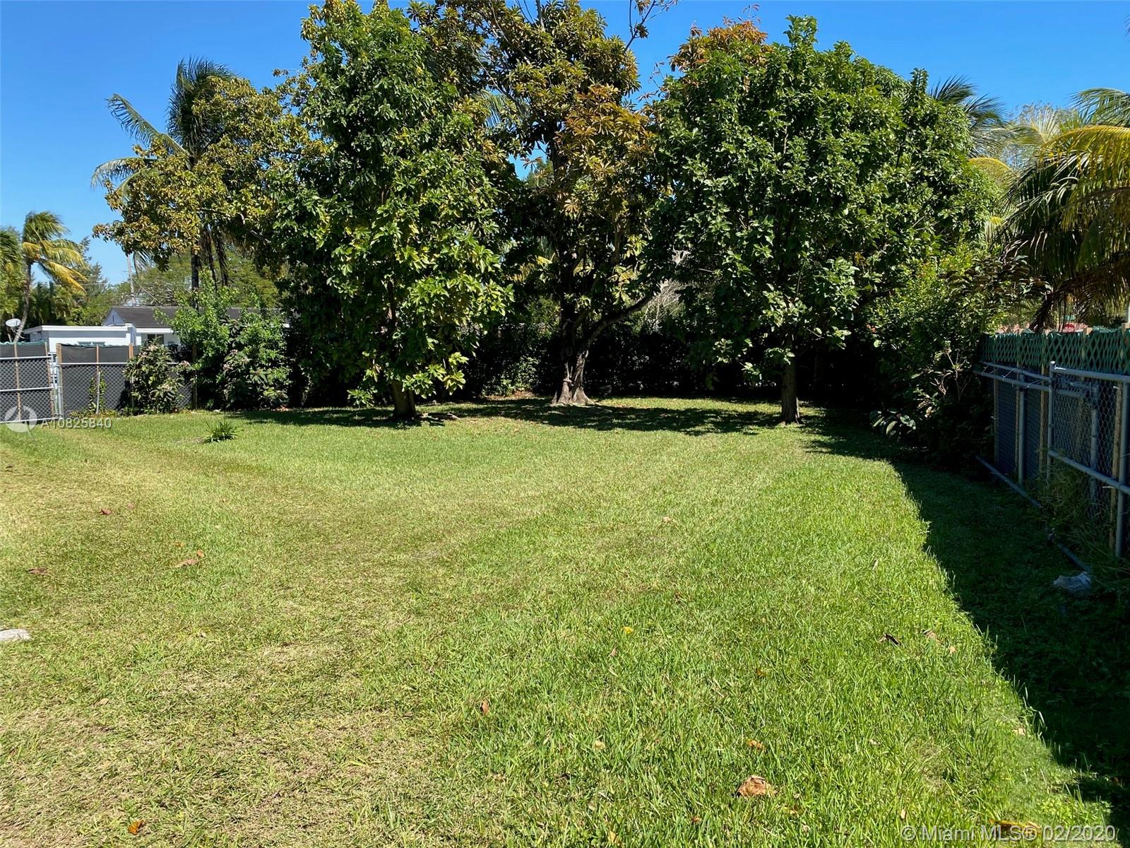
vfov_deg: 53.1
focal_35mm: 26
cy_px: 424
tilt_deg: -5.1
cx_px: 565
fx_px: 849
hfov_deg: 67.3
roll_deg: +0.0
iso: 32
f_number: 1.8
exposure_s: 1/1631
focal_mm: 4.25
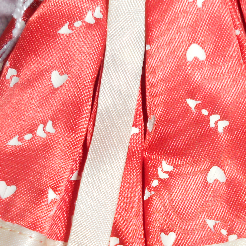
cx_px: 166
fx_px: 579
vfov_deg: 23.7
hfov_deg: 23.9
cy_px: 186
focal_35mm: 72
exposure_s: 1/25
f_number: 8.8
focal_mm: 5.8
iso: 80
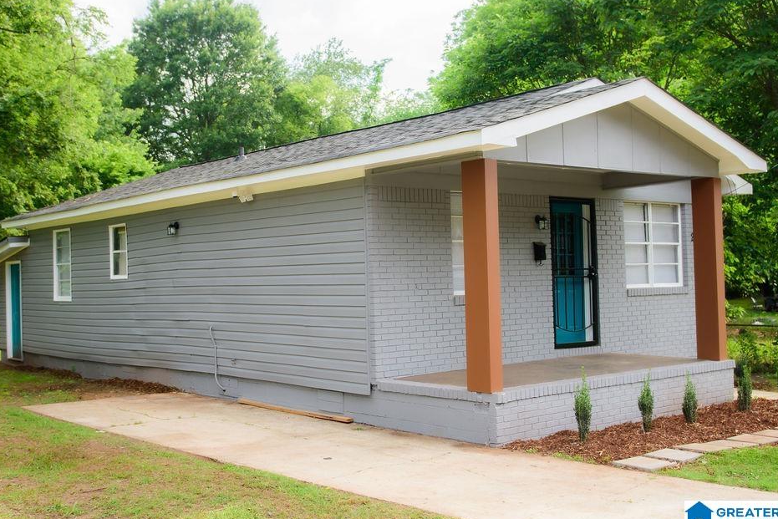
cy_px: 254
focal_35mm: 45
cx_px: 357
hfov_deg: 44.0
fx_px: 963
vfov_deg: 30.2
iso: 100
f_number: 2.8
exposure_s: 1/500
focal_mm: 27
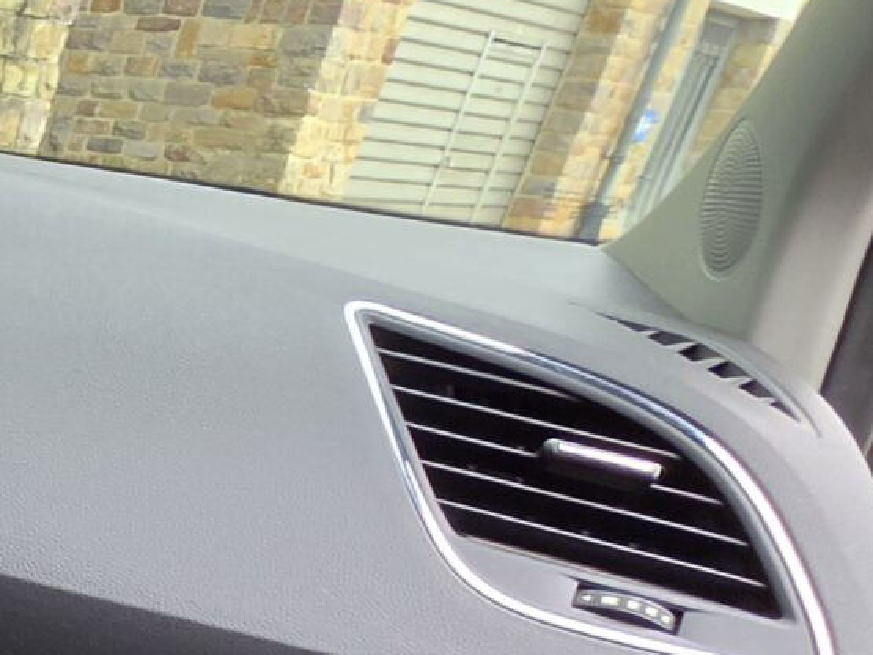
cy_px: 710
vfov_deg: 23.0
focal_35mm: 60
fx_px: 1513
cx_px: -805
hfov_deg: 19.9
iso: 50
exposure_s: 1/50
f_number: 1.9
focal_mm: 2.2
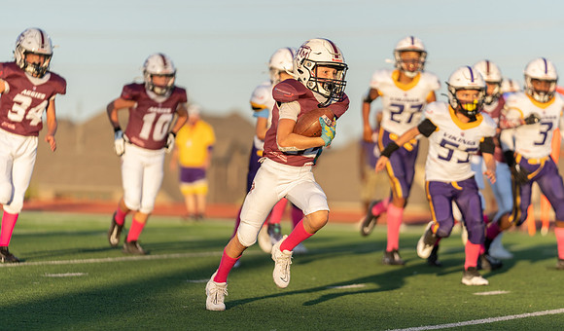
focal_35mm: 236
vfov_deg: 5.3
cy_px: 165
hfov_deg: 9.1
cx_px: 321
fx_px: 3561
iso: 250
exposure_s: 1/2000
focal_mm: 200
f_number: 2.8
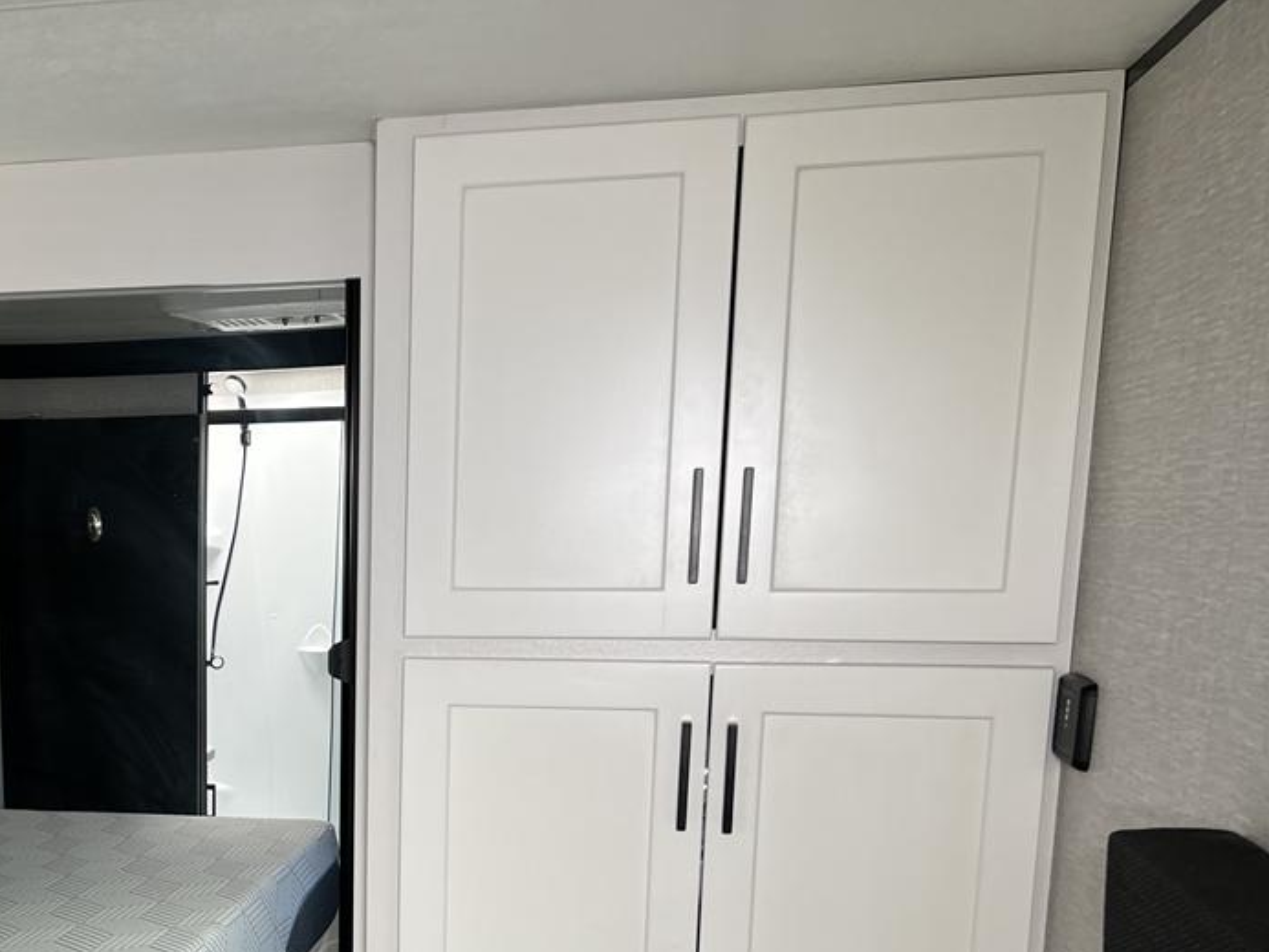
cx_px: 203
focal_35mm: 45
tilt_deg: -11.9
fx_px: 1650
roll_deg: -1.8
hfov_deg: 39.9
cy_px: 820
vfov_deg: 31.0
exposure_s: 1/121
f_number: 1.5
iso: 80
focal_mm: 5.7
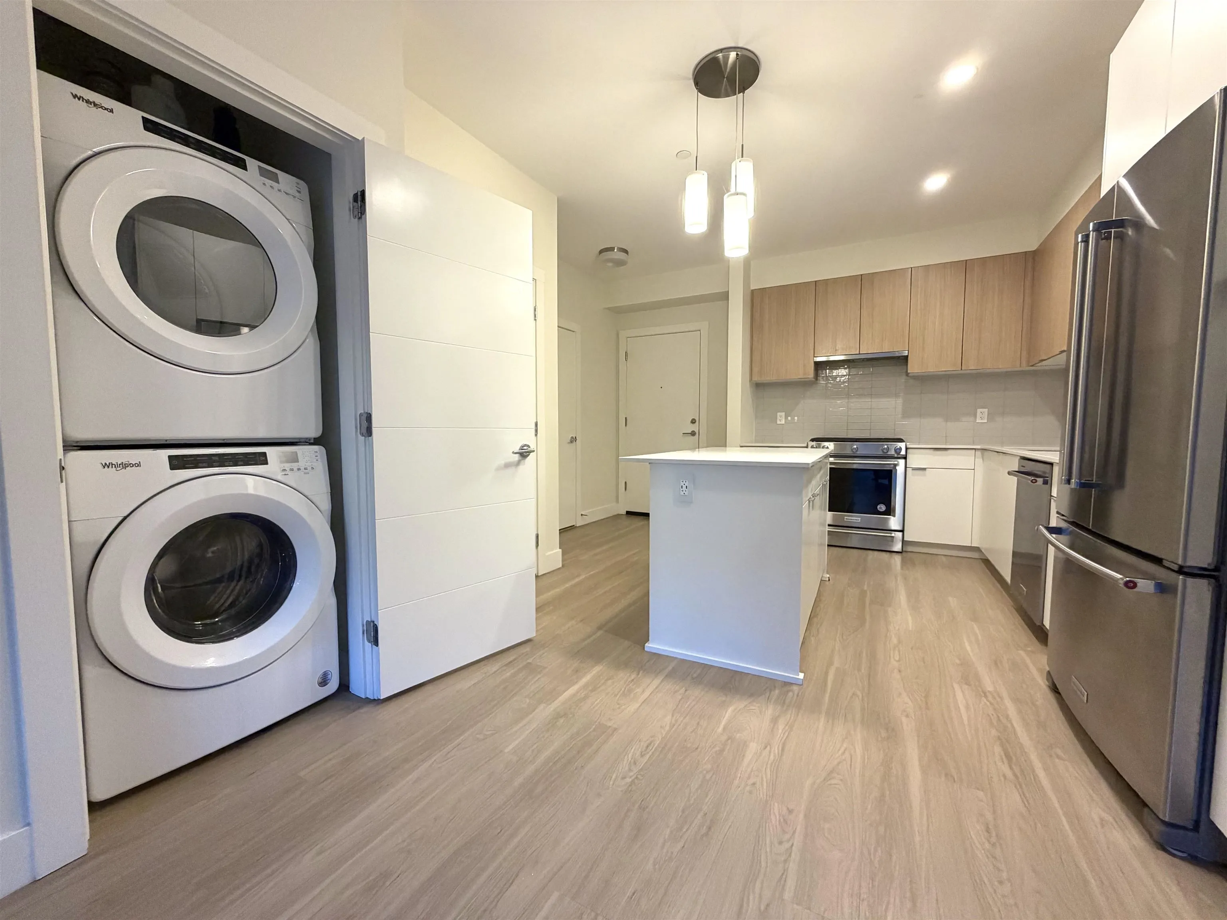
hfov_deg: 102.1
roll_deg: +0.1
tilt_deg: -1.4
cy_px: 460
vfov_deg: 85.7
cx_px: 614
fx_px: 496
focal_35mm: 14
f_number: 2.2
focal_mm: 2.22
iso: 200
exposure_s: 1/60
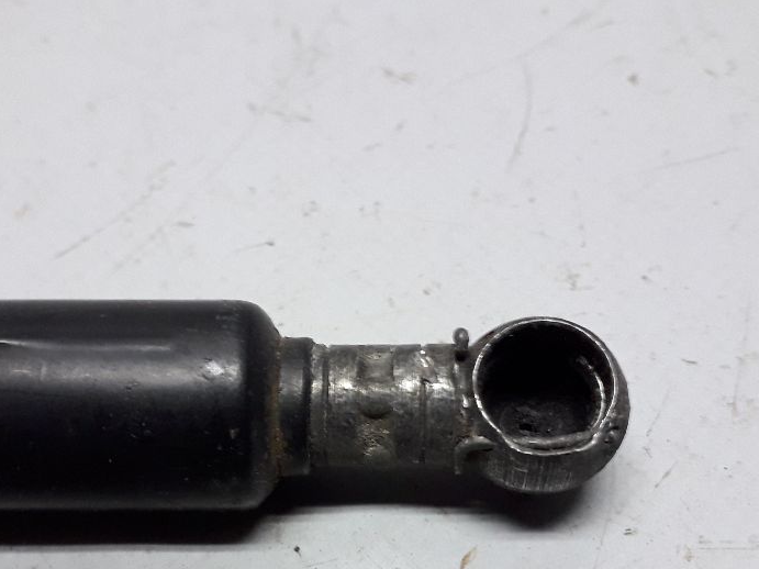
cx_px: 311
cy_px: 420
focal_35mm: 40
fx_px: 877
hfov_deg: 46.6
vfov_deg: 35.2
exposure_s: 1/25
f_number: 1.9
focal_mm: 3.6
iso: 160
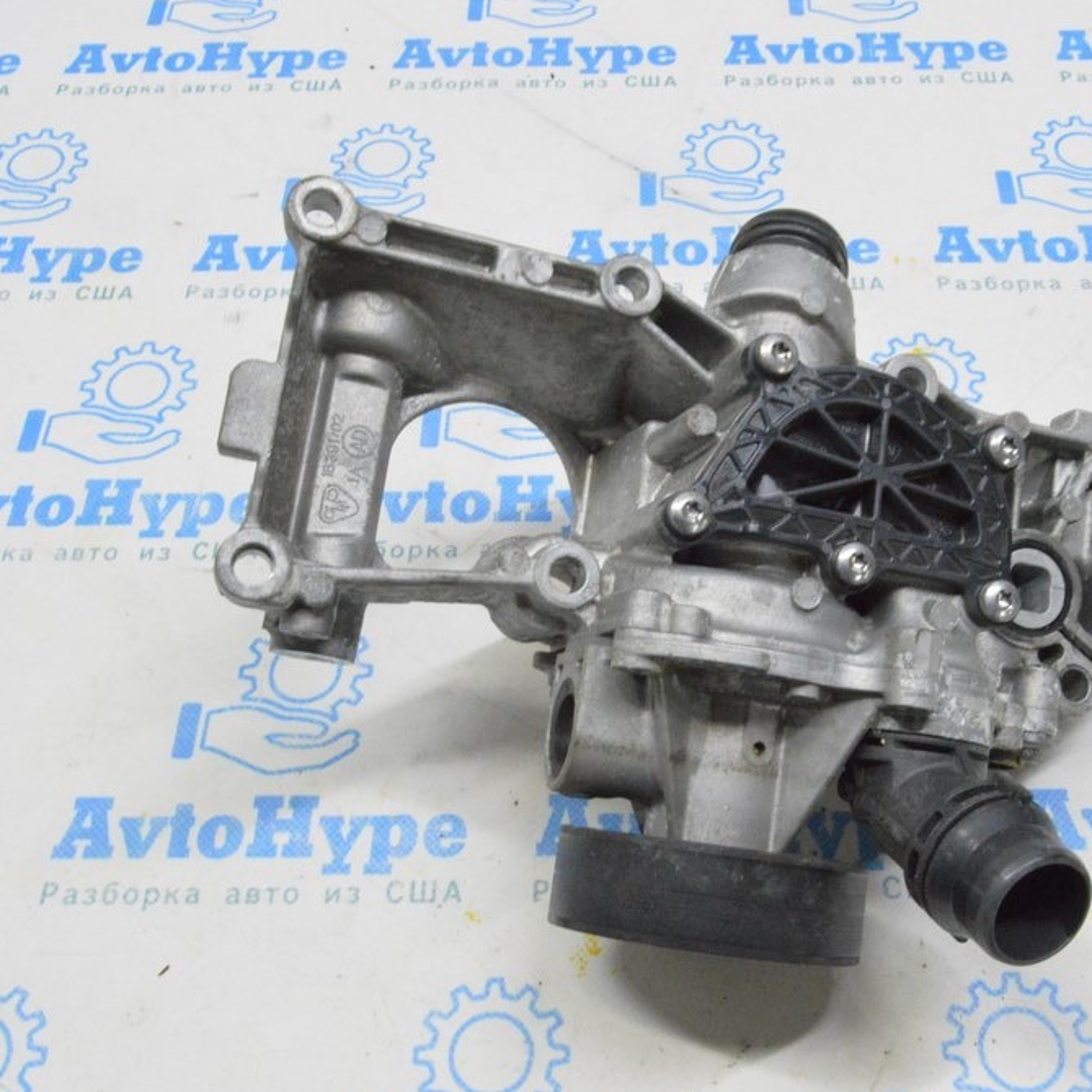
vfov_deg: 42.8
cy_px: 548
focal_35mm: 39
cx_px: 653
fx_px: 1392
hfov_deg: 42.6
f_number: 20
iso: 6400
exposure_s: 1/20
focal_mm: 20
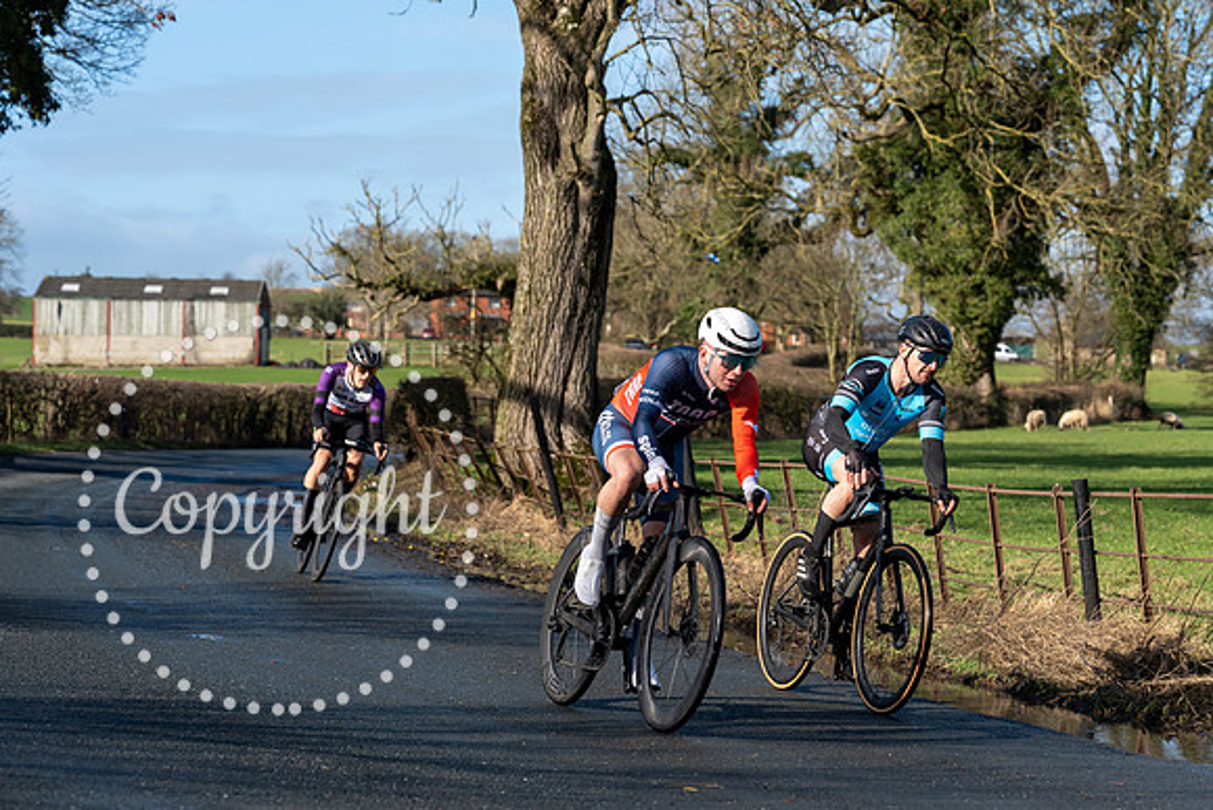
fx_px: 2992
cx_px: 769
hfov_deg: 22.9
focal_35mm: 89
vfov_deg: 15.4
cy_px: 386
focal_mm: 70
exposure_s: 1/1250
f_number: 4
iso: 160
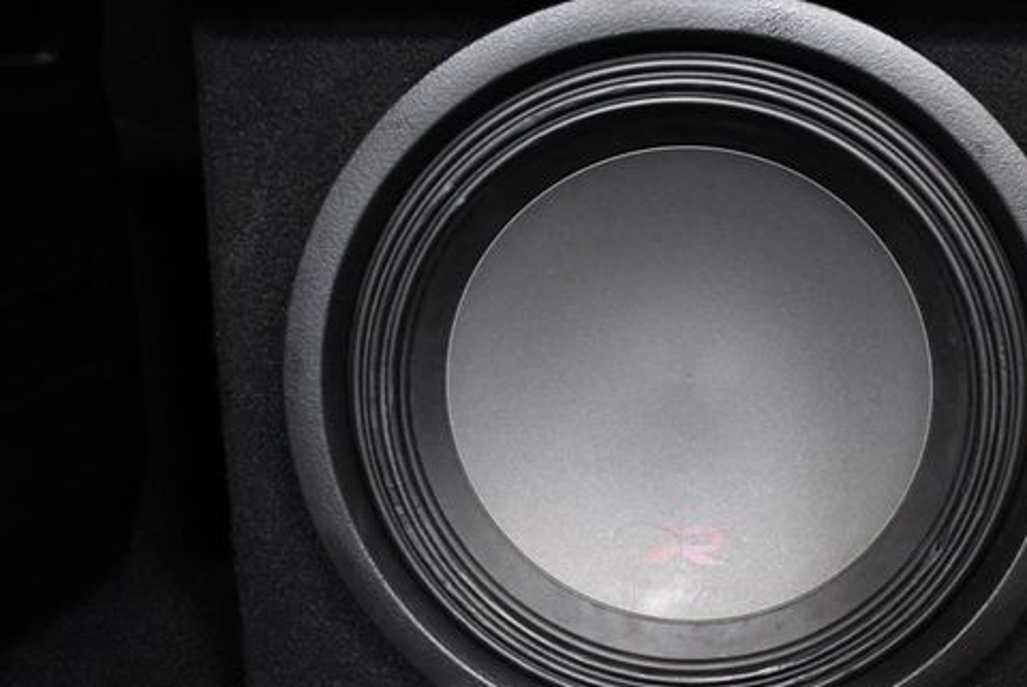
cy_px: 441
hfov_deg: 40.6
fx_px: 1371
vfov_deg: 28.0
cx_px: 678
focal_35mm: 48
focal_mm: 18
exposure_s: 1/60
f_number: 3.5
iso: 4500
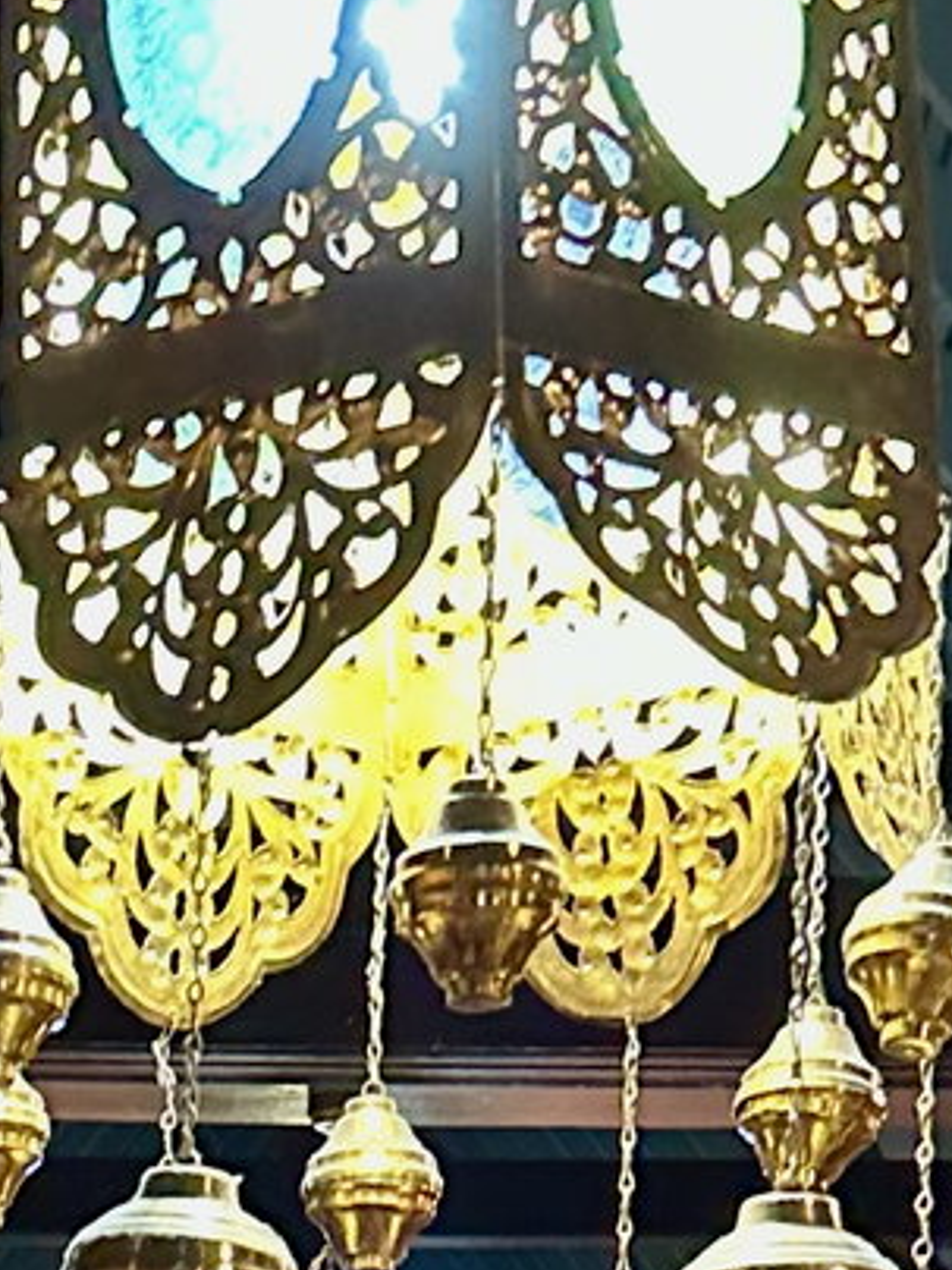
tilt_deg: +3.1
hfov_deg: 15.6
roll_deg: -3.4
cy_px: 1685
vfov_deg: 19.0
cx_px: 424
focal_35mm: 95
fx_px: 3484
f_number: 1.78
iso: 640
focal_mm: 6.86
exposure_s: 1/33
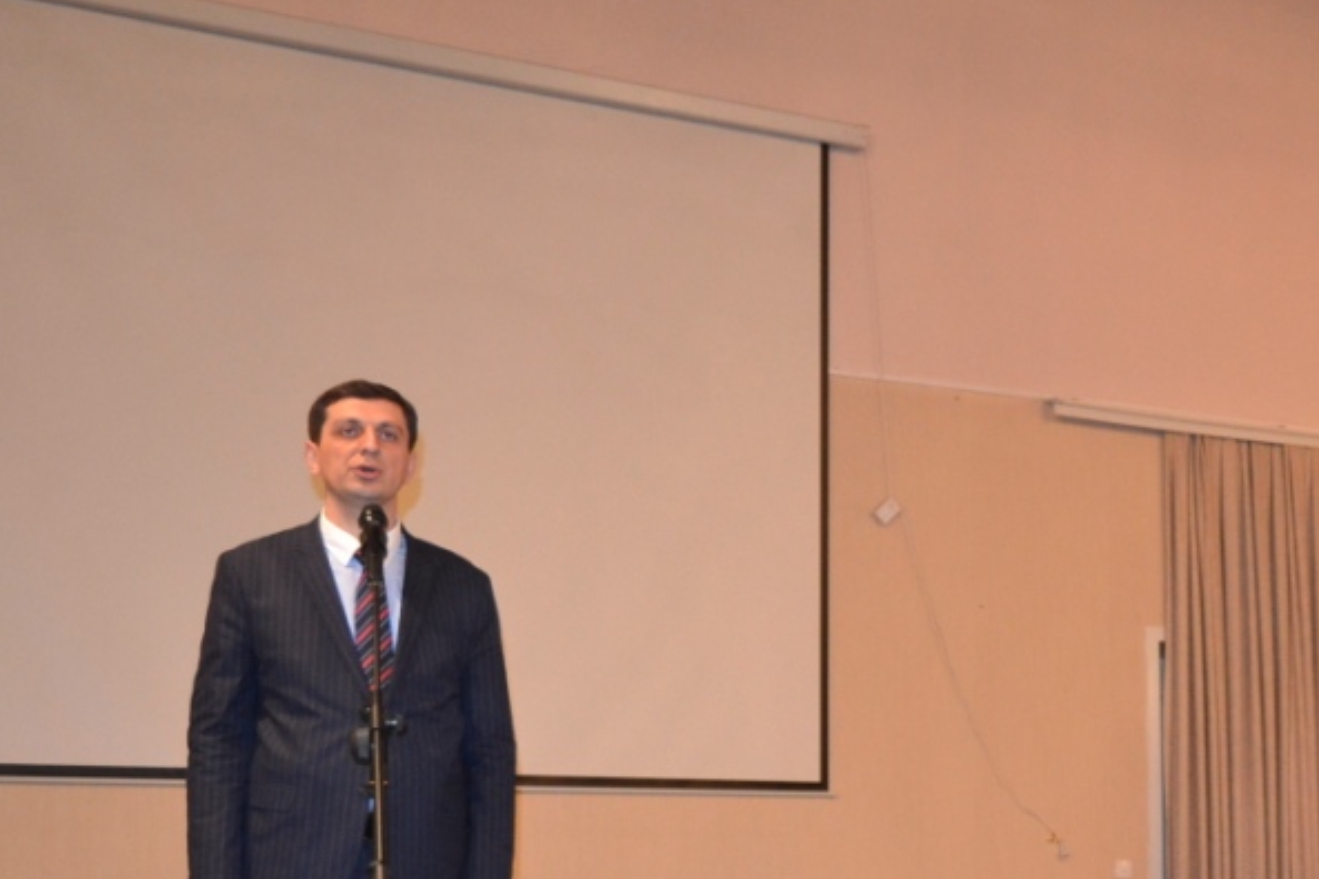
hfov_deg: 34.0
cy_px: 720
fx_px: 2088
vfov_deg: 23.4
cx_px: 1059
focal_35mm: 57
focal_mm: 22
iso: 2000
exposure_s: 1/60
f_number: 3.5
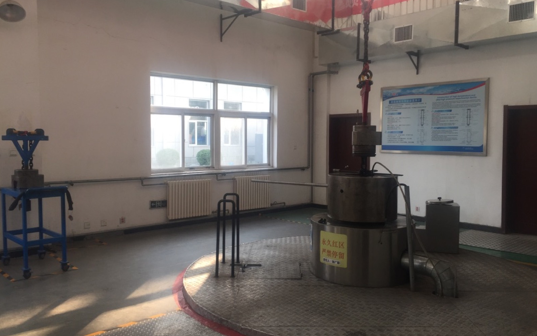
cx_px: 268
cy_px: 177
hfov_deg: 61.2
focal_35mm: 31
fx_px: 454
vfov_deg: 40.6
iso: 40
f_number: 2.2
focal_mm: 4.15
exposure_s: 1/100
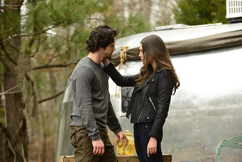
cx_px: 121
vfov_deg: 6.9
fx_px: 1345
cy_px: 81
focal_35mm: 200
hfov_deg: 10.3
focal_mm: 200
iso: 500
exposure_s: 1/320
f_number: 5
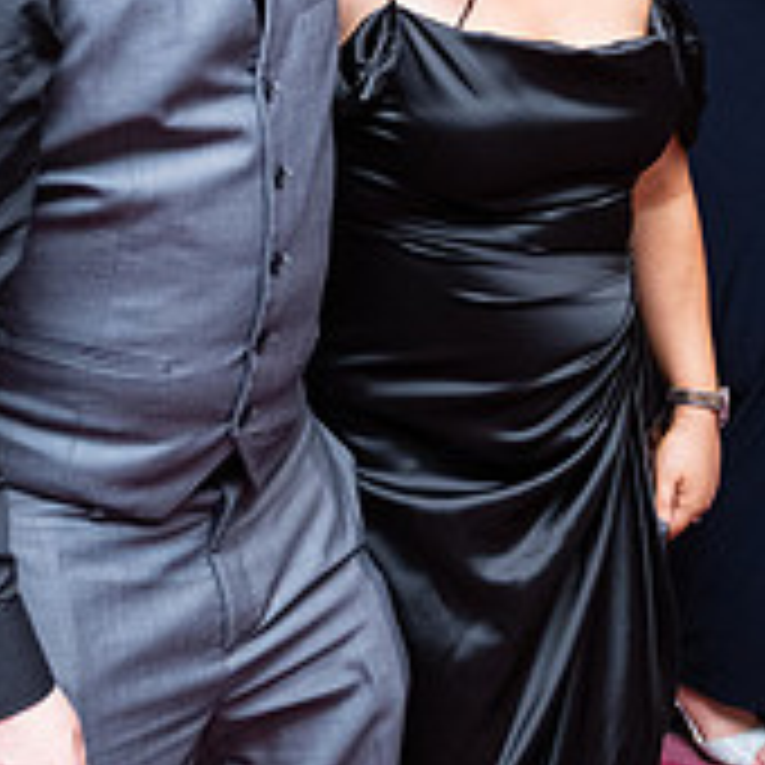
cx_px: 382
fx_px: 2325
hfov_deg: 18.7
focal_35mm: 93
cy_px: -52
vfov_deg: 18.1
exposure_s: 1/160
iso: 1250
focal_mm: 32
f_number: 3.5
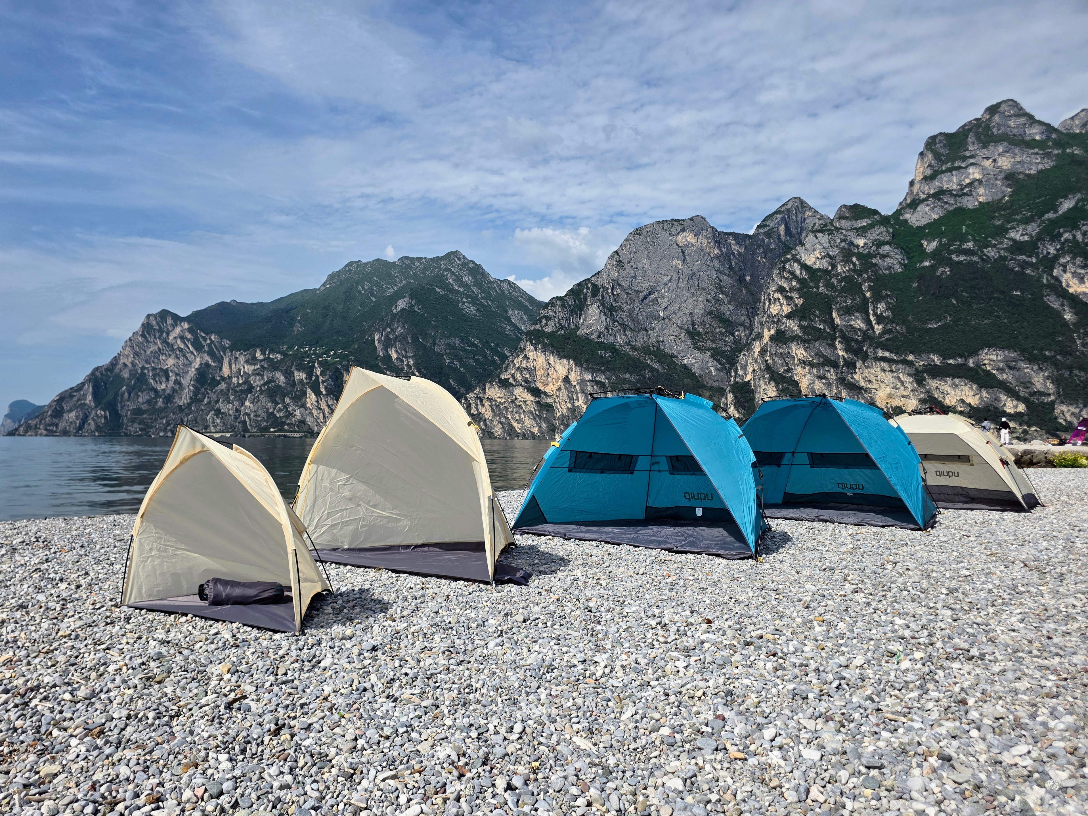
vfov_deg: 56.8
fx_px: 754
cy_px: 425
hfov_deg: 71.6
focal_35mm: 24
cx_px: 521
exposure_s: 1/7944
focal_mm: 6.3
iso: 64
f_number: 1.7
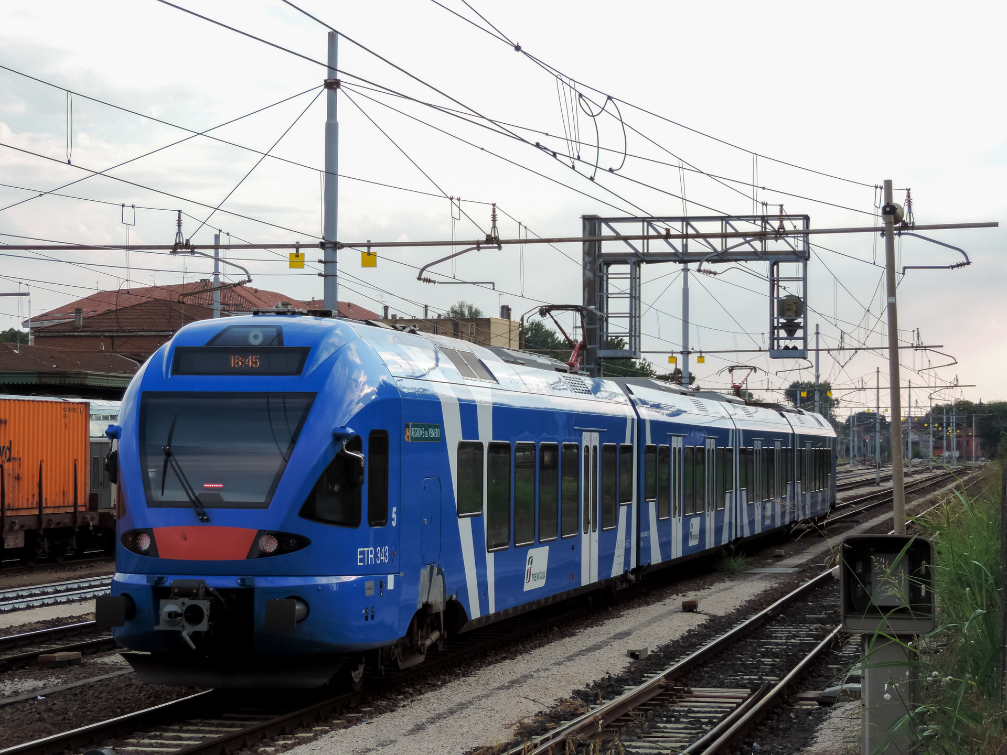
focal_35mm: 90
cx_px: 504
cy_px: 378
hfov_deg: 21.8
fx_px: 2618
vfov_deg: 16.4
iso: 80
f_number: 4.1
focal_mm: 16
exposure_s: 1/320
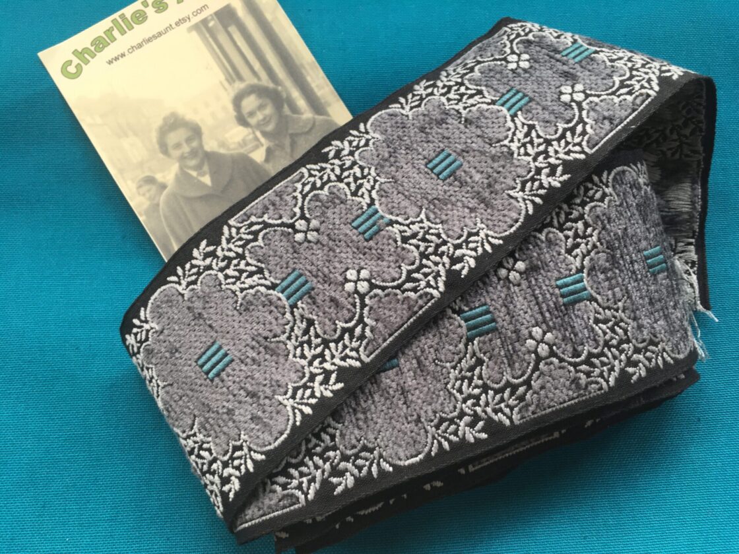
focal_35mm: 29
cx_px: 370
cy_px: 277
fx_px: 619
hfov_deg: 61.7
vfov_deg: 48.2
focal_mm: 4.15
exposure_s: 1/50
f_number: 2.2
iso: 32
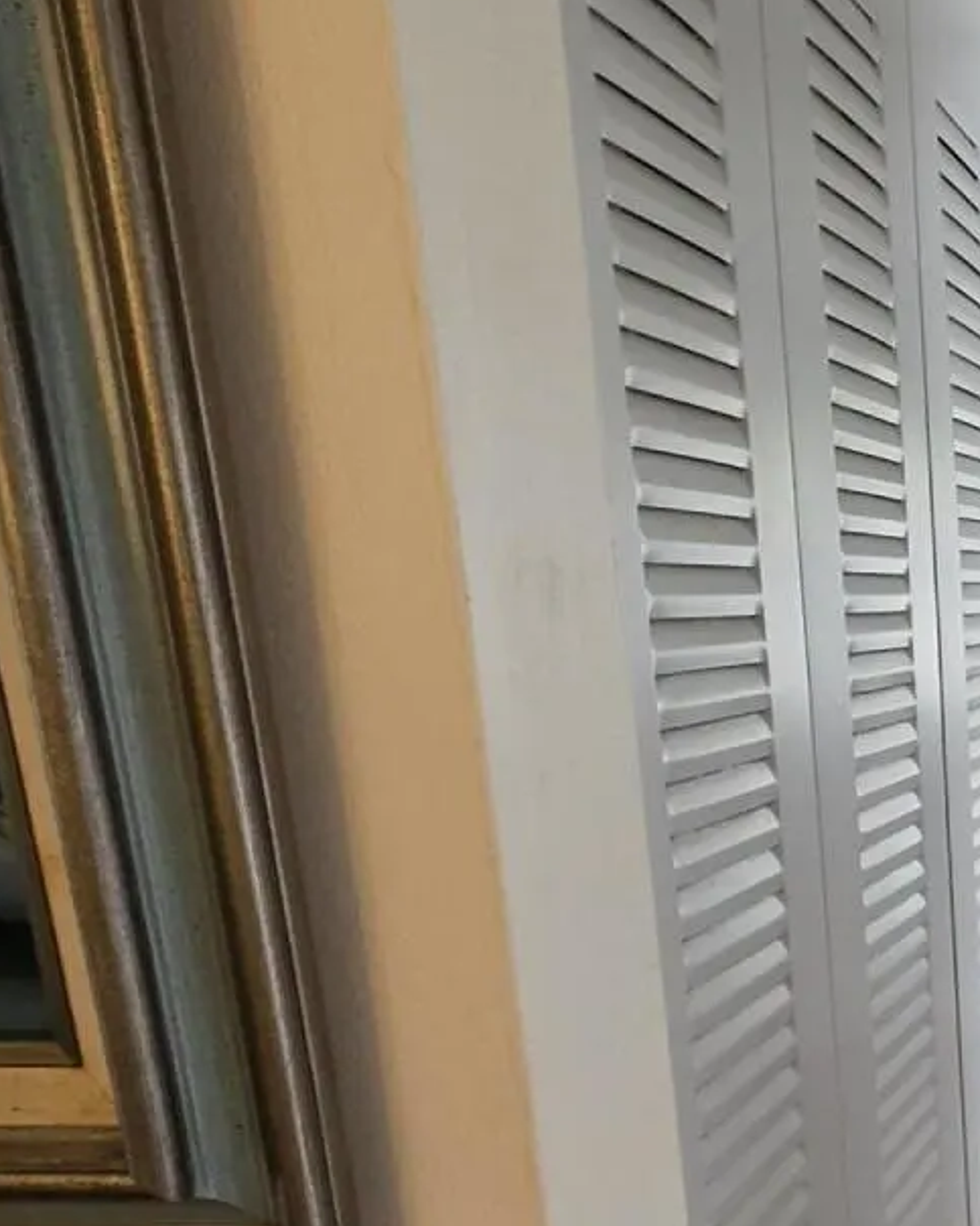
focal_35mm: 42
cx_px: 1497
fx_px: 1523
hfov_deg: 25.7
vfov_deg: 41.5
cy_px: 1023
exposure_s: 1/60
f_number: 1.9
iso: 160
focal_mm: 2.2
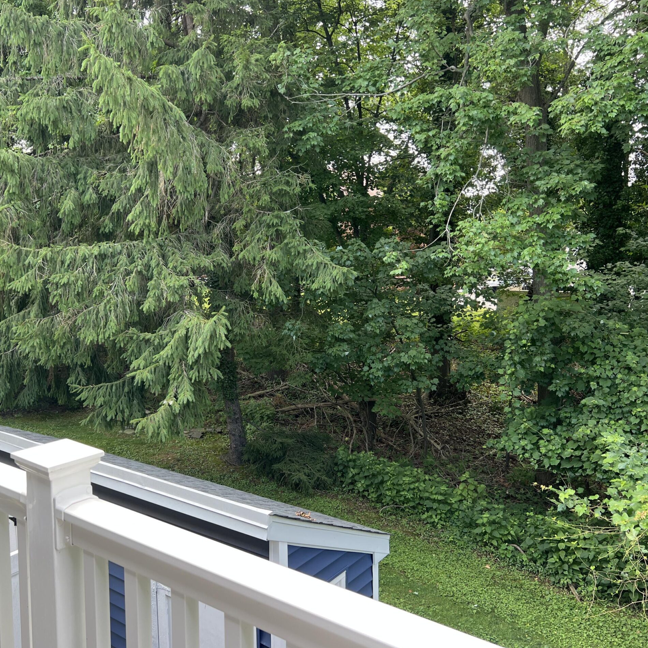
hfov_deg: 52.0
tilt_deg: -7.0
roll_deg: +2.0
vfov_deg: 52.5
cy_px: 324
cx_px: 245
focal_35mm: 31
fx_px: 657
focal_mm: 5.7
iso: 40
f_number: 1.5
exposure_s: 1/259
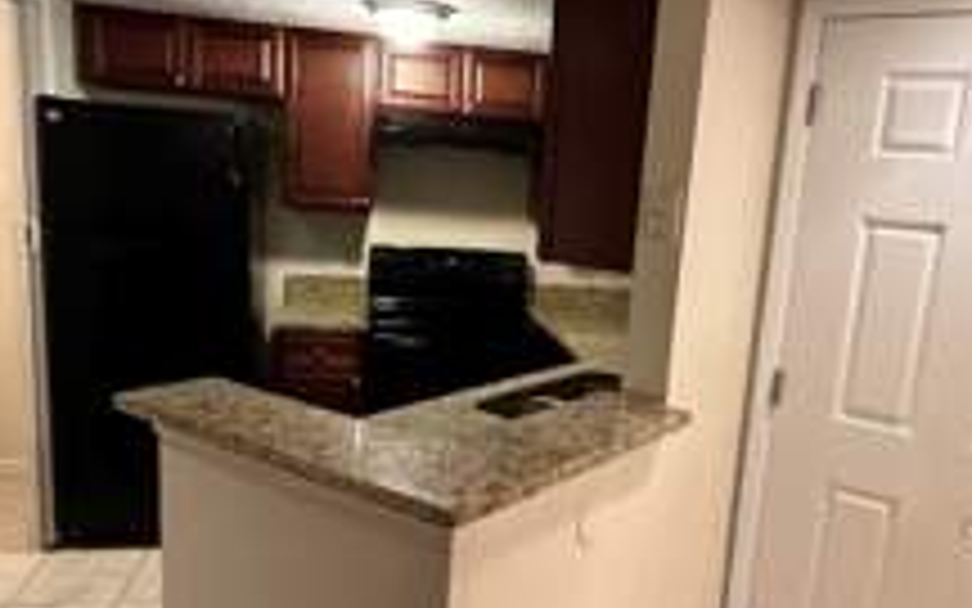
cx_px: 558
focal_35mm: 33
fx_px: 874
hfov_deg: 57.9
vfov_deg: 38.2
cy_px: 360
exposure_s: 1/60
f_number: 2.2
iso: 640
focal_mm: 2.22
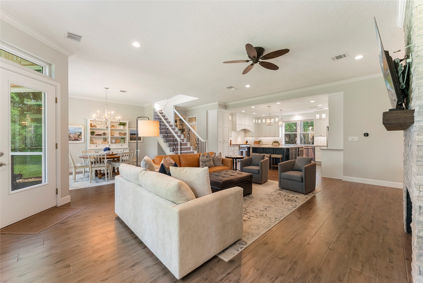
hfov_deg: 104.2
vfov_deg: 81.3
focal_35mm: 14
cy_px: 142
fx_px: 165
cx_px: 212
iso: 800
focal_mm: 14
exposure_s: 1/8
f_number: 8
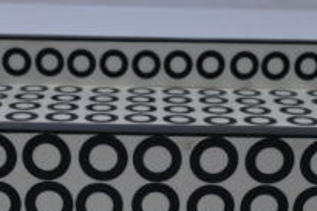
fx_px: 747
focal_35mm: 85
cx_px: 141
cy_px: 184
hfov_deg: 23.9
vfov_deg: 15.9
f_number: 9
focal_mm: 29
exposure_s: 1/125
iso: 500
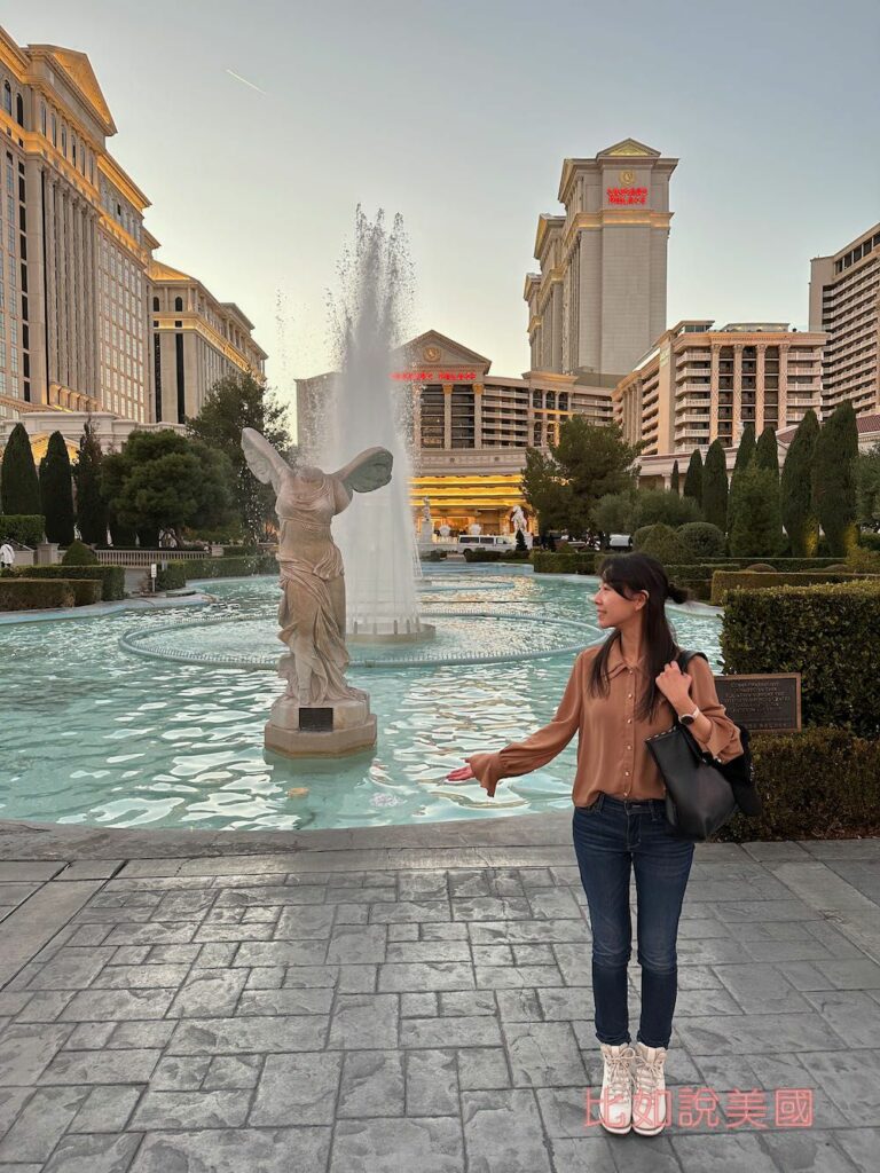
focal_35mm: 24
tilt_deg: -2.7
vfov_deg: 71.6
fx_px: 813
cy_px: 586
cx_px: 440
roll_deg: +0.1
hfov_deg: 56.8
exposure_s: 1/121
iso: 160
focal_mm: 6.86
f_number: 1.78
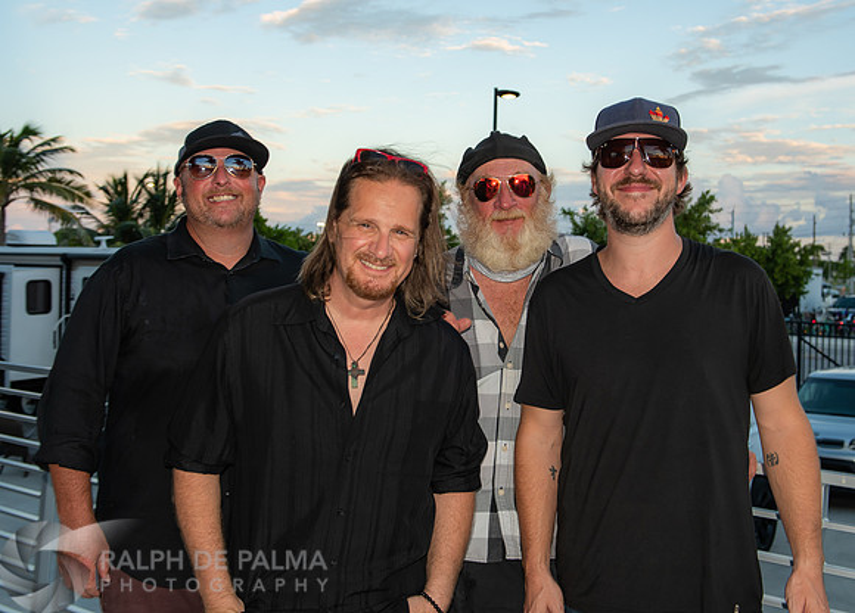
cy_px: 258
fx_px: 1064
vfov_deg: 32.1
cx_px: 460
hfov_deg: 43.7
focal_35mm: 44
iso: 250
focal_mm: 36
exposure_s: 1/160
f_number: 4.5
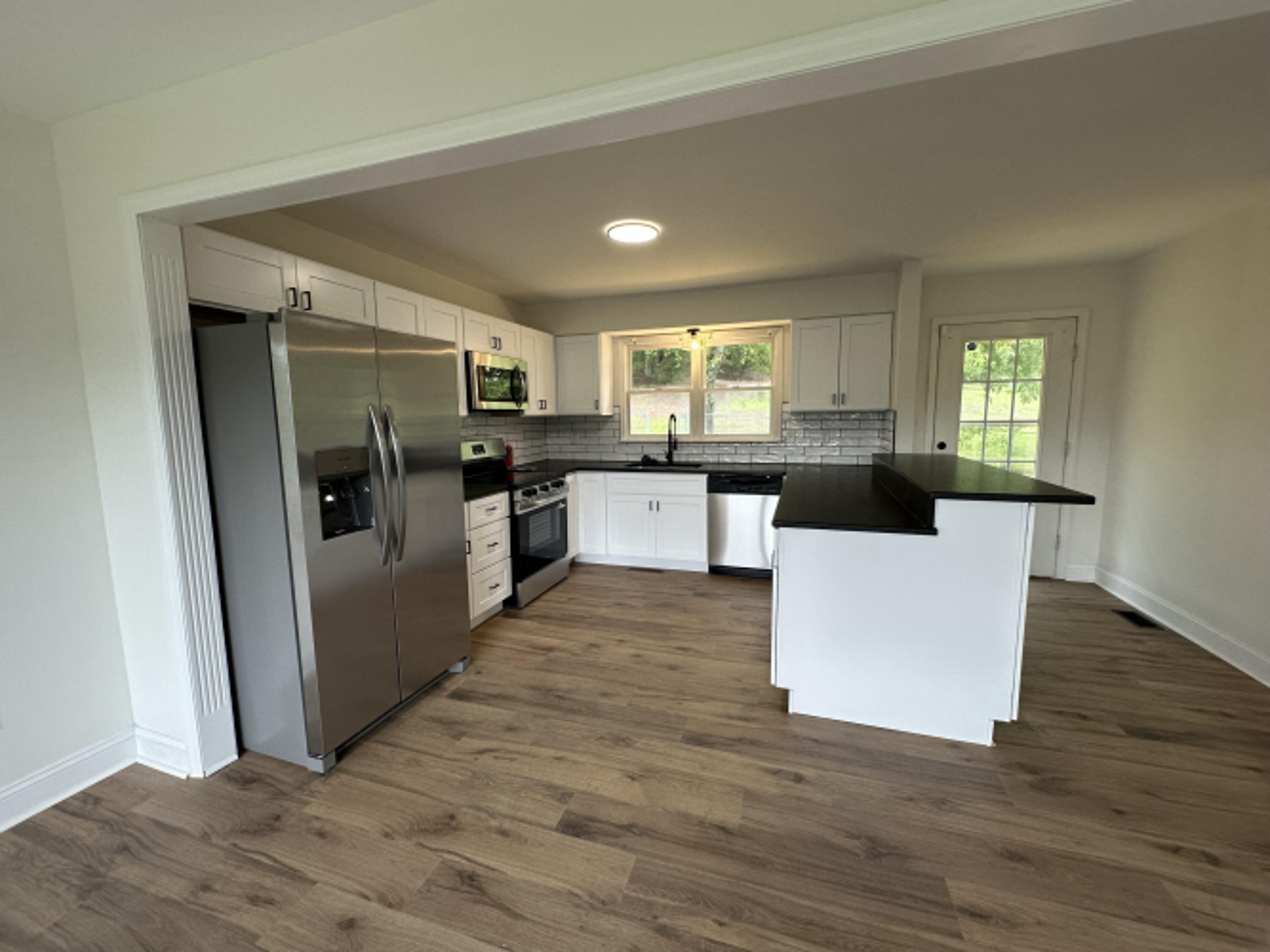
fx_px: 514
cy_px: 476
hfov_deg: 102.1
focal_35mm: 14
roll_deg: +0.7
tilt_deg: -7.0
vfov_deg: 85.7
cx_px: 635
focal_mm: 2.22
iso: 100
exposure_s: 1/120
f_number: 2.2
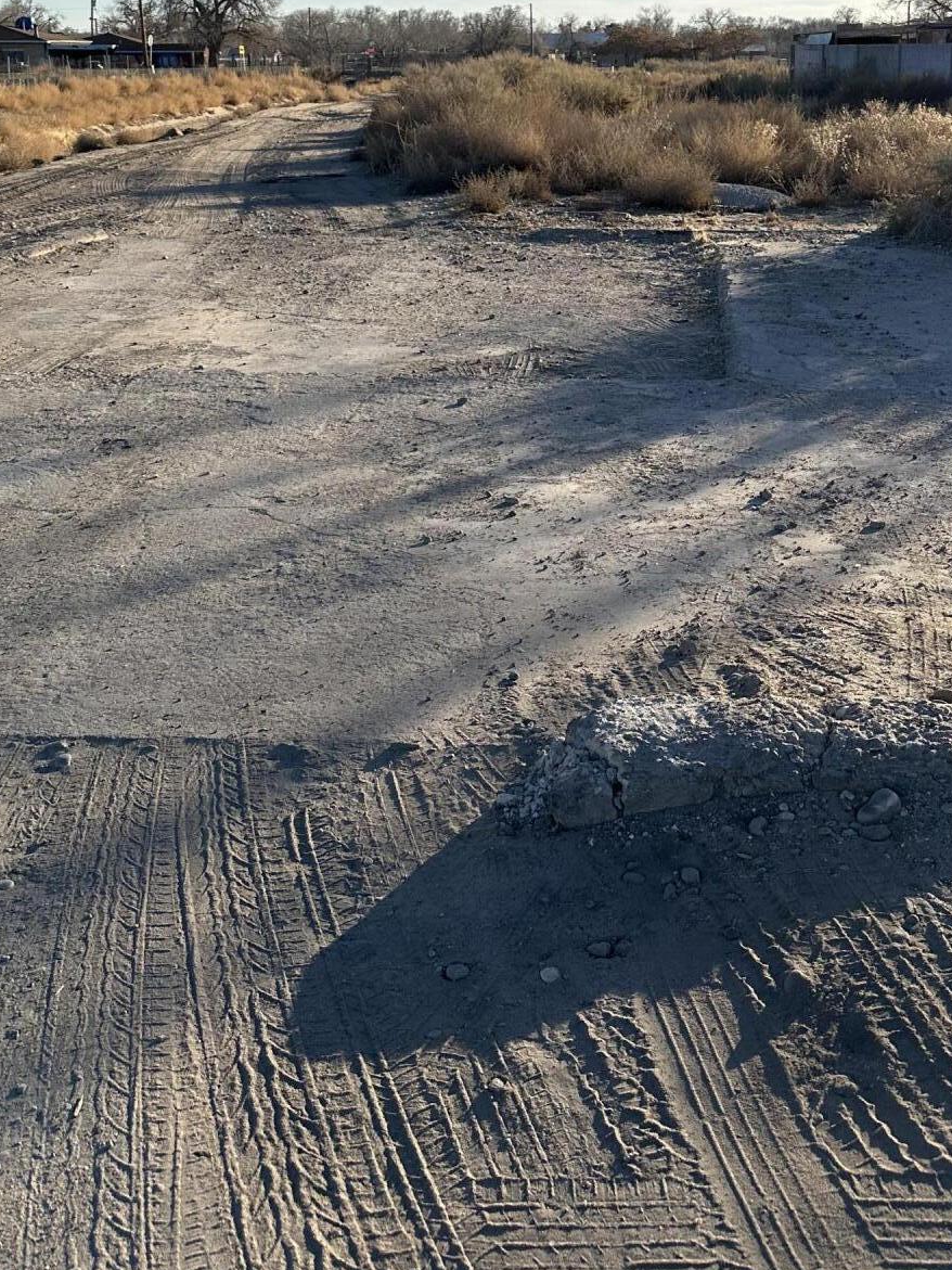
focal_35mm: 41
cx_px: 600
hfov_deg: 34.9
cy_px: 294
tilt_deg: -10.5
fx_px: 1504
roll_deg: -0.9
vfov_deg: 44.0
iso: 80
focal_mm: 6.86
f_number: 1.78
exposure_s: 1/4545
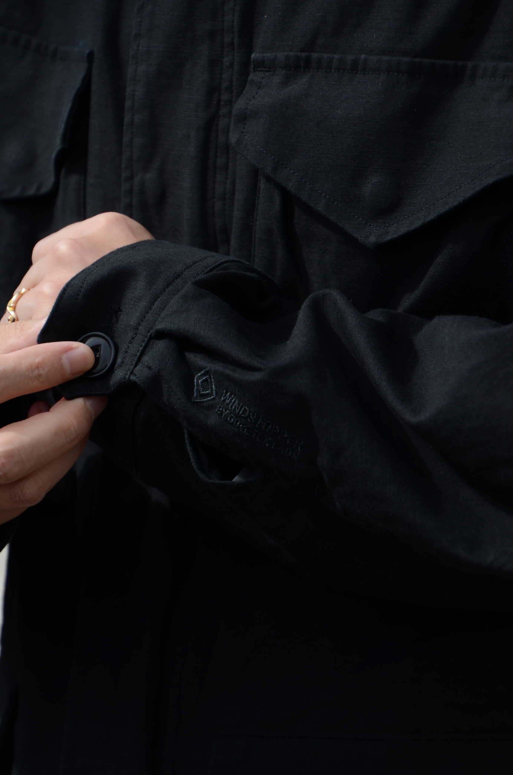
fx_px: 4025
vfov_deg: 11.0
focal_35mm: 188
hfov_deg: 7.3
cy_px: 388
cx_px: 256
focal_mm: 125
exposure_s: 1/500
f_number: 6.3
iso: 125
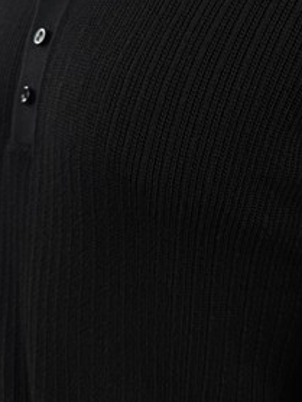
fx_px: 534
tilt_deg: -7.1
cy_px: 92
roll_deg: +0.2
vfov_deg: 39.9
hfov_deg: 31.0
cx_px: 227
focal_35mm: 46
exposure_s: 1/127
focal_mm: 6.76
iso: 64
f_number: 1.78
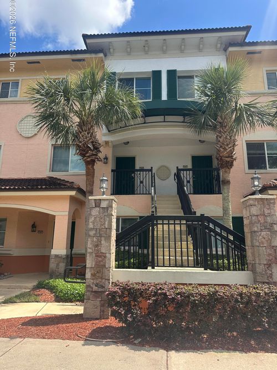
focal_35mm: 24
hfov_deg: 56.8
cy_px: 185
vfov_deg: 71.6
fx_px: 256
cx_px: 138
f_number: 1.78
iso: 80
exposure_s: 1/2809
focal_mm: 6.86
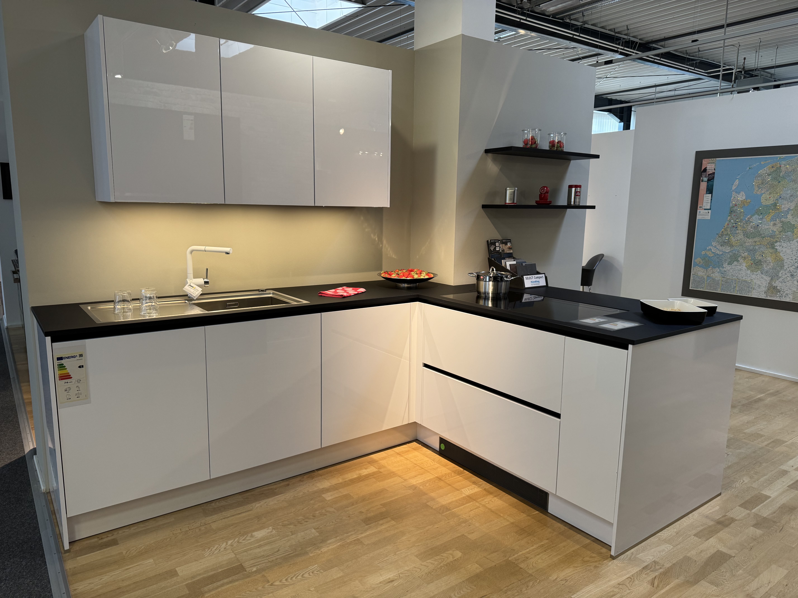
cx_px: 399
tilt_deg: -9.8
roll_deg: -0.7
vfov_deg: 56.8
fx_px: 553
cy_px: 299
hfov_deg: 71.6
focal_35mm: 24
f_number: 1.78
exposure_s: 1/50
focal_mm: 6.76
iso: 100
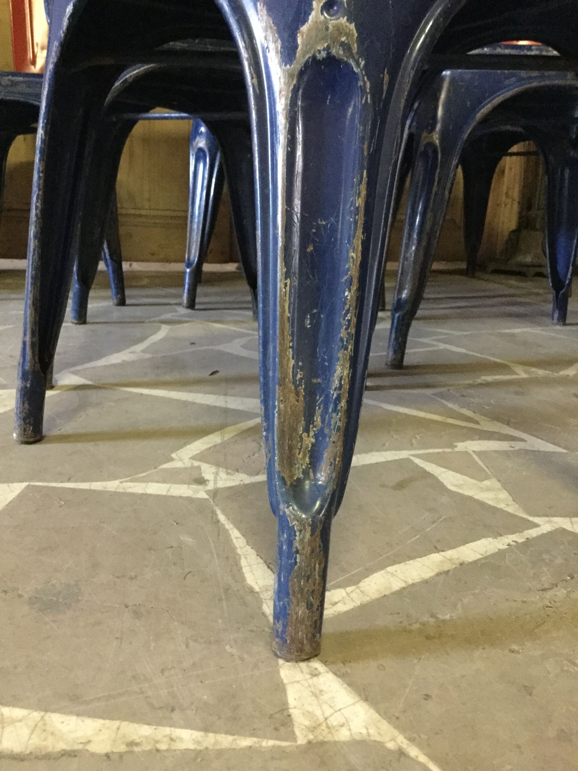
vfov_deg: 58.4
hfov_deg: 45.4
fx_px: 690
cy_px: 386
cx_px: 289
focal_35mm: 31
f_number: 2.4
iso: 800
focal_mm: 3.3
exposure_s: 1/17
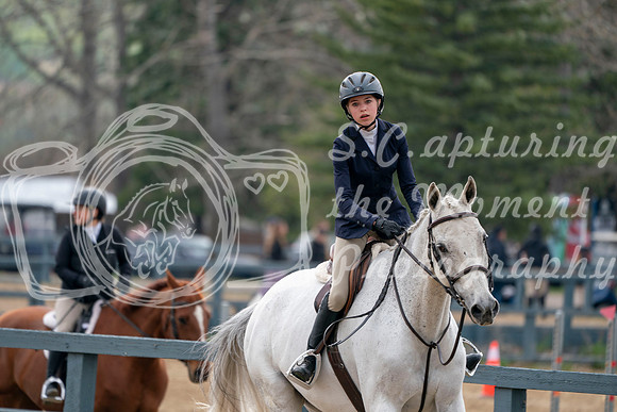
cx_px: 308
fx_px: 6857
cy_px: 206
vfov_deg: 3.4
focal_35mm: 400
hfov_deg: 5.2
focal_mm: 400
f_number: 5.6
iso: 250
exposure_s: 1/500
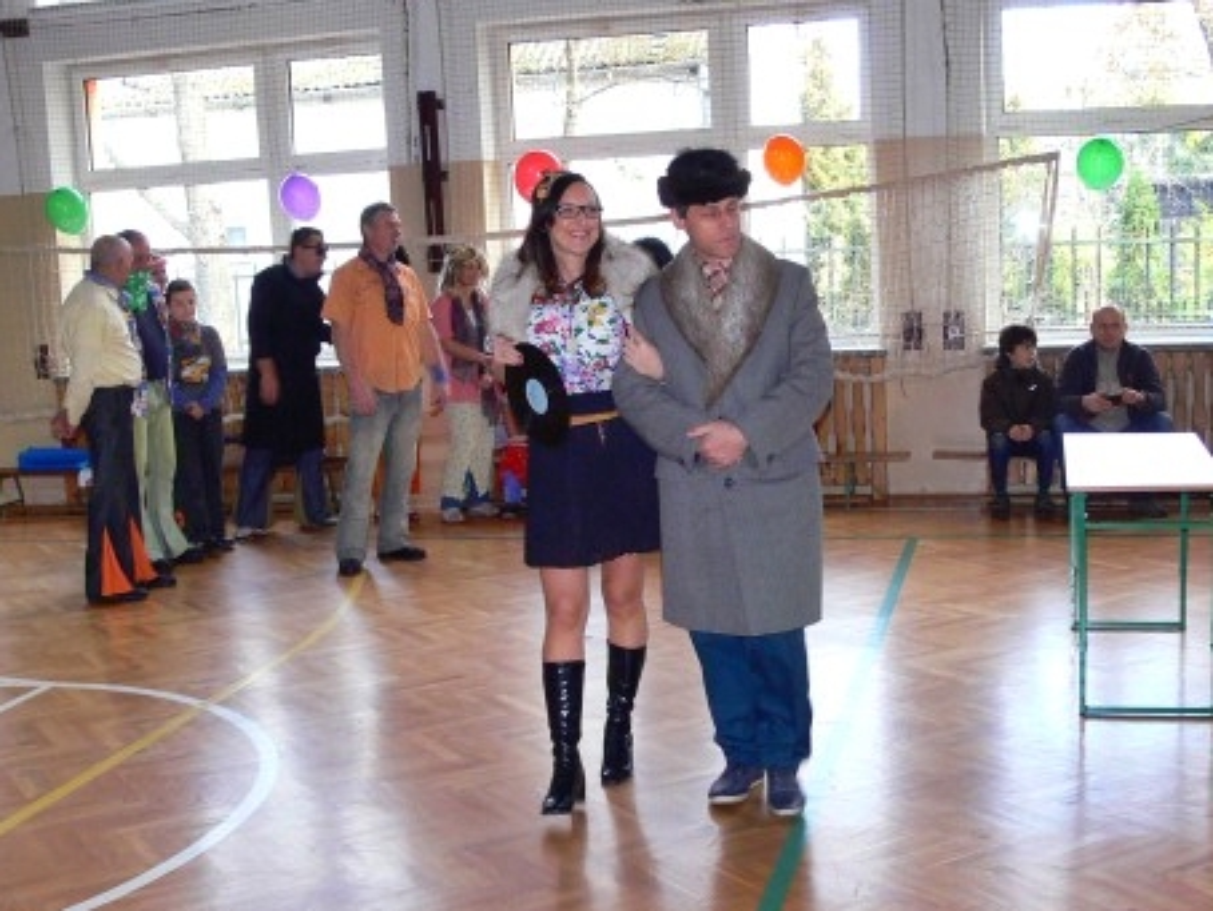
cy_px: 456
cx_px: 606
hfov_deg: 52.6
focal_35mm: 35
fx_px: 1227
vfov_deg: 40.7
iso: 200
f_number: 3.2
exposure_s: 1/40
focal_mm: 7.4
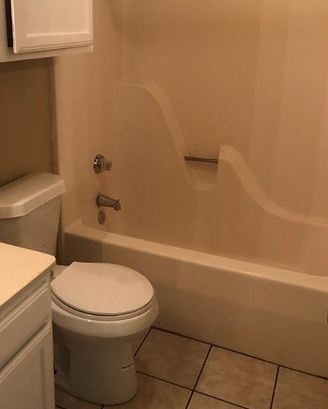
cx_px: 122
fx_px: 461
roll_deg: +0.3
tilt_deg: -17.0
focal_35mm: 38
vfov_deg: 47.4
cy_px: 150
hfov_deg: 38.9
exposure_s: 1/15
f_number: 1.8
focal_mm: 3.99
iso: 64
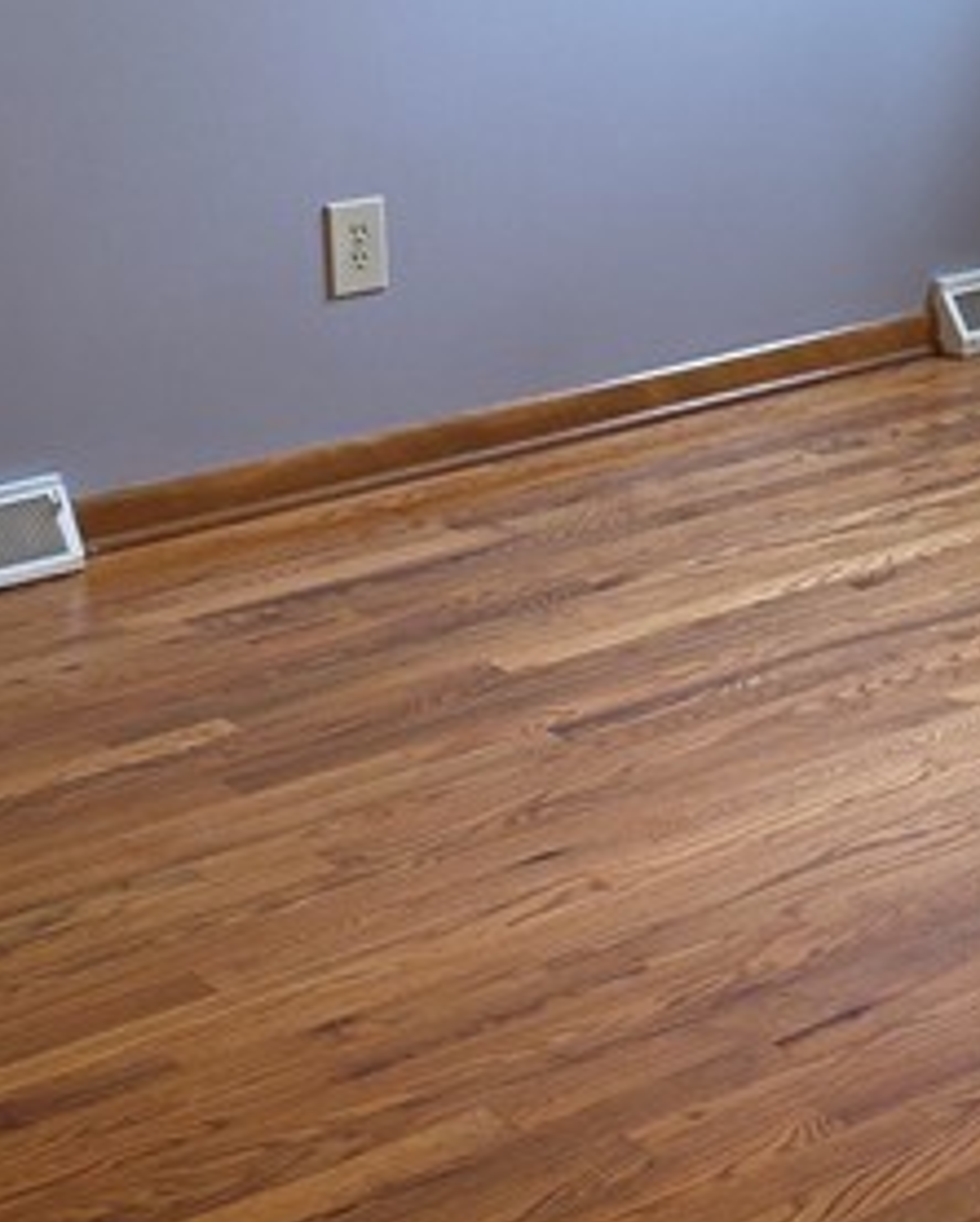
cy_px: 194
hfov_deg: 18.3
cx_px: 830
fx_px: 3006
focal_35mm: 83
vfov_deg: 22.6
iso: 100
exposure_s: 1/60
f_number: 1.7
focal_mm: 6.3
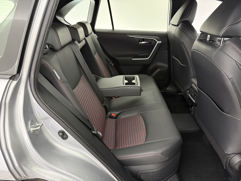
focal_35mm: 24
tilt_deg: -24.6
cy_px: 90
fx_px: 167
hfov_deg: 71.6
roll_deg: +1.6
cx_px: 120
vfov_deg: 56.8
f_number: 1.78
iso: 800
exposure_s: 1/33
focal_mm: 6.76
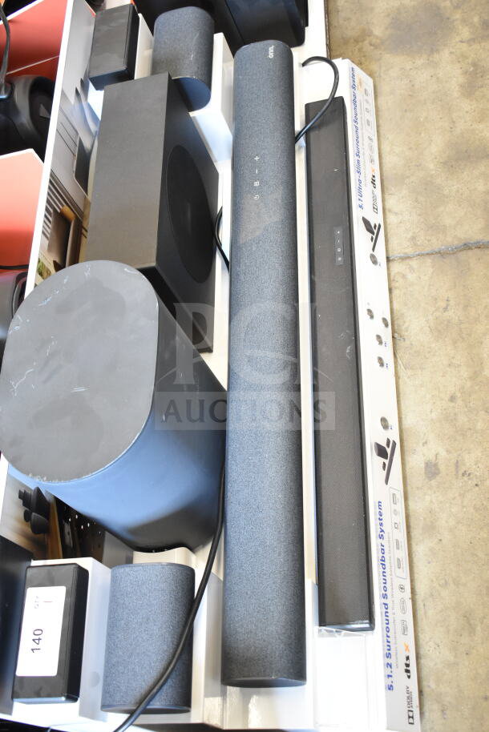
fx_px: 855
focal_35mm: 42
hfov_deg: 31.9
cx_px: 244
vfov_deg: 46.4
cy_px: 366
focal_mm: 28
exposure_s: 1/50
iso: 2000
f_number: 4.2
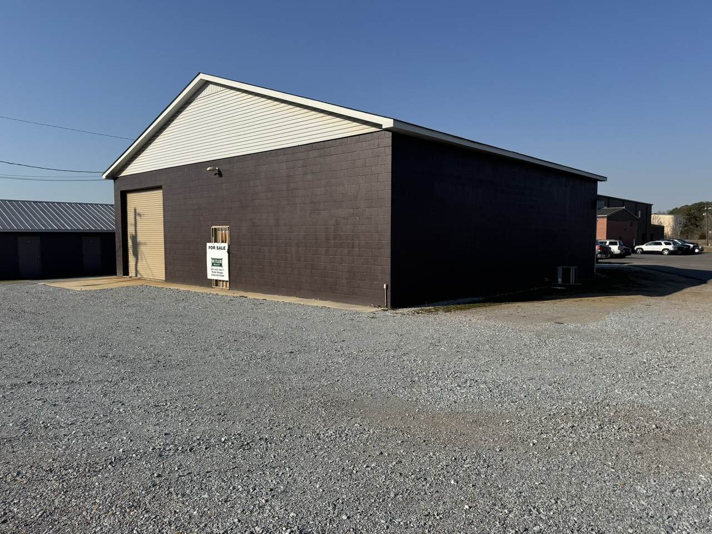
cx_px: 356
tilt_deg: -3.0
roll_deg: +0.1
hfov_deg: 71.6
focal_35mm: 24
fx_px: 494
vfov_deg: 56.8
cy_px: 267
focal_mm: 6.76
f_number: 1.78
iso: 80
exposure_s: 1/6410
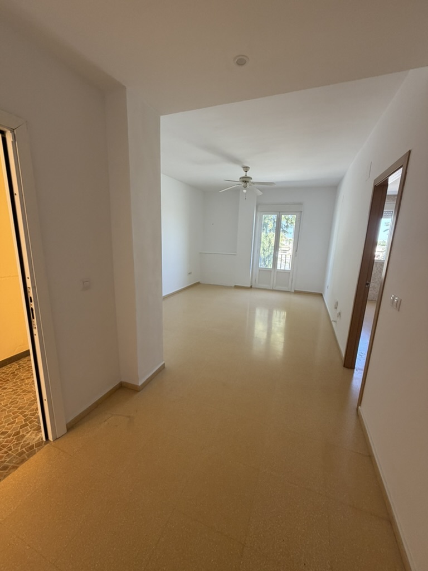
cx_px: 214
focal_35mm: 14
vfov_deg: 102.1
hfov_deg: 85.7
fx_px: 231
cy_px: 286
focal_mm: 2.22
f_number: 2.2
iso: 160
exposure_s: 1/121
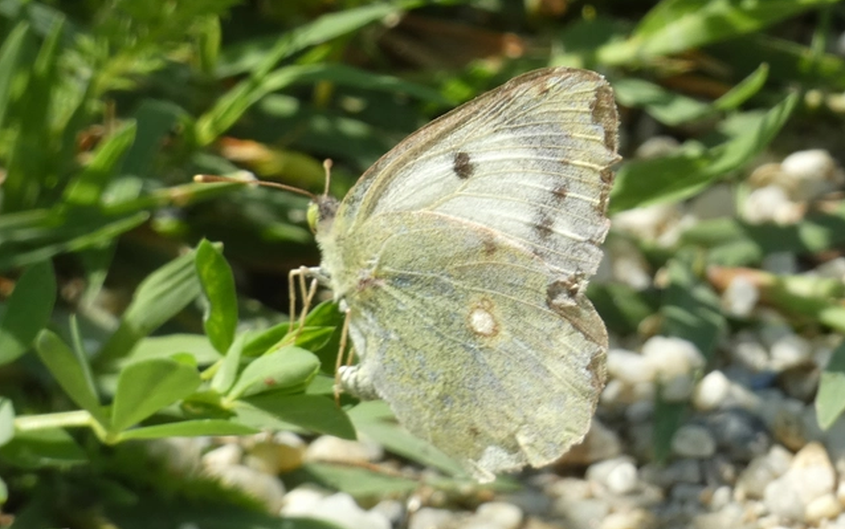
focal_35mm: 350
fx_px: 8062
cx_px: 422
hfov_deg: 6.0
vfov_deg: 3.8
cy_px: 236
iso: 80
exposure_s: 1/100
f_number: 5.6
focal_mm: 58.9
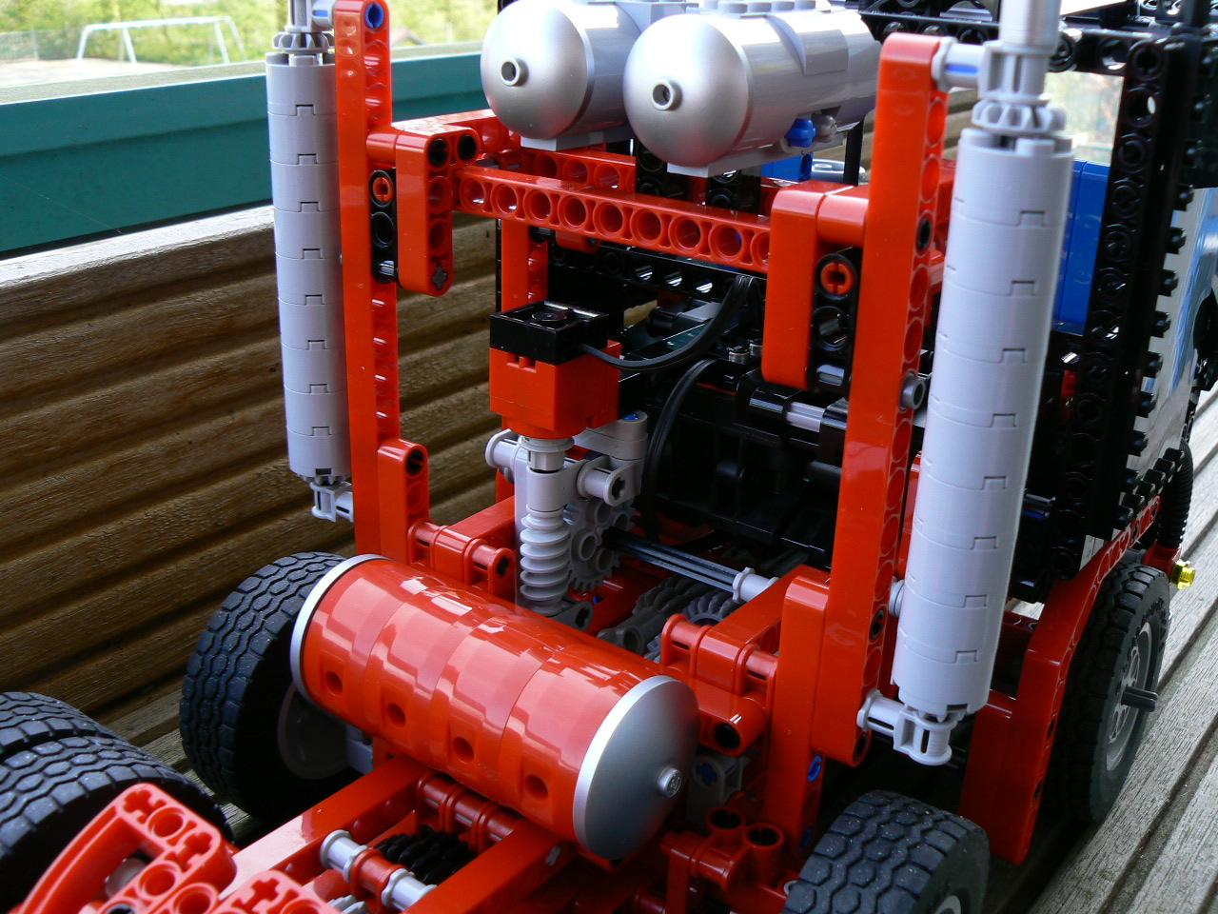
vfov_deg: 39.7
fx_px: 1267
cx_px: 609
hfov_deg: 51.4
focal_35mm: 36
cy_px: 457
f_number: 3.6
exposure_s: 1/50
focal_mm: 6
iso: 80
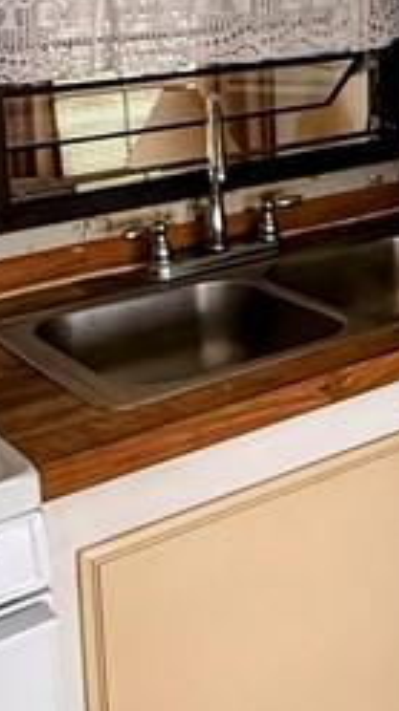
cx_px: 485
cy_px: 129
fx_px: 1188
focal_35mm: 63
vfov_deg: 32.3
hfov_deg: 18.1
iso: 400
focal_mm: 2.22
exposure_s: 1/60
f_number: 2.2
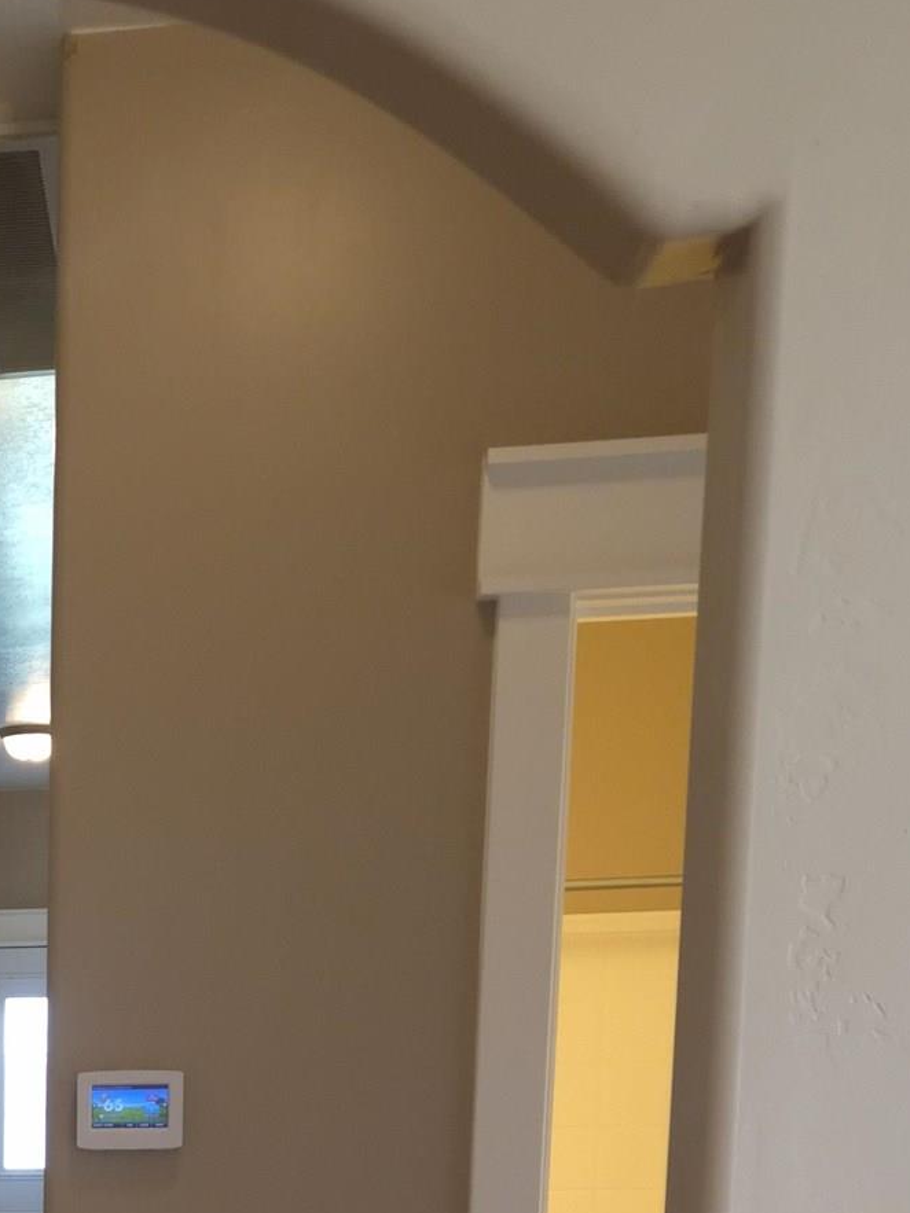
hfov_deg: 22.4
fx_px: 2104
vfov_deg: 28.7
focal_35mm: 60
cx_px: -192
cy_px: 1387
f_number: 1.8
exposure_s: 1/60
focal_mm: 5.4
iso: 250
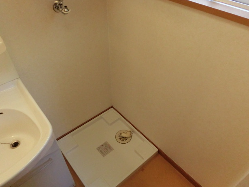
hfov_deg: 67.2
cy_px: 94
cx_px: 120
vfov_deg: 53.1
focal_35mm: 26
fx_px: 187
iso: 800
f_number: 3.5
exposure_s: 1/250
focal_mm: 4.5
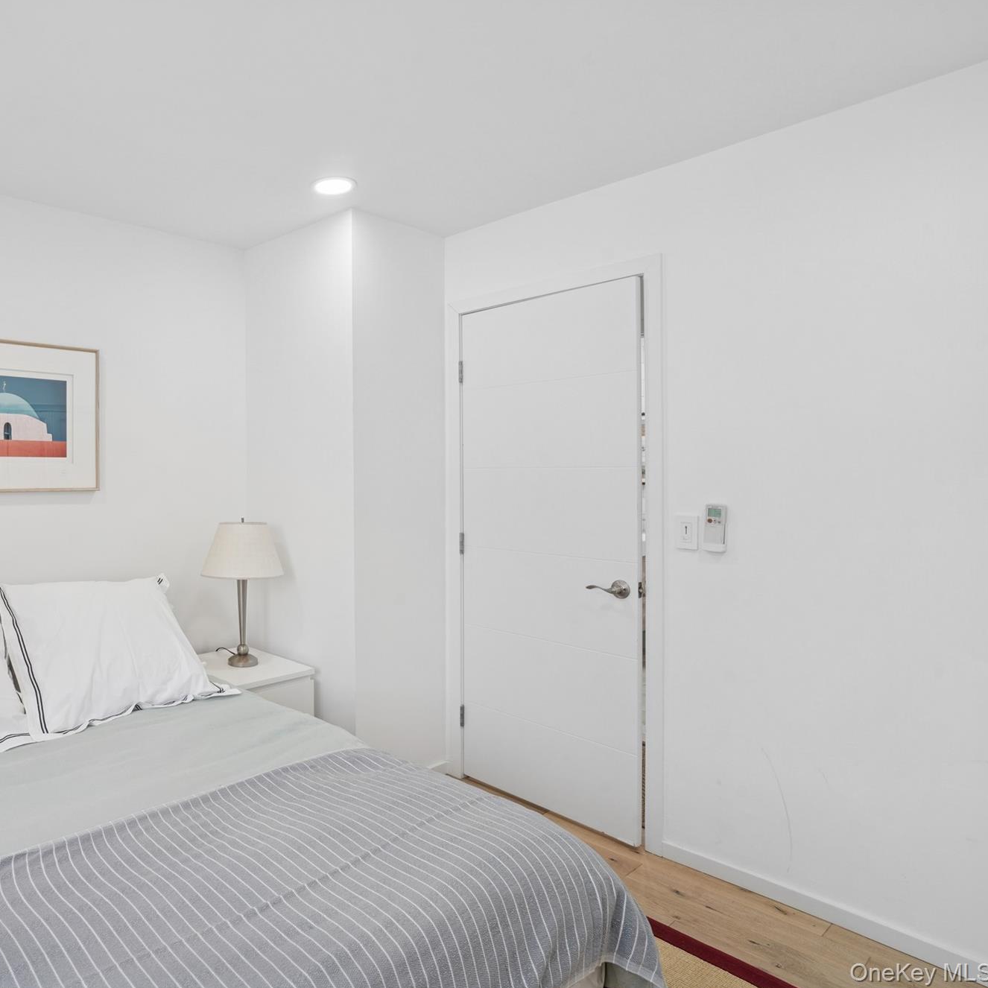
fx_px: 678
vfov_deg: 72.1
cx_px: 238
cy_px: 482
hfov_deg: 67.2
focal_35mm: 21
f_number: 9
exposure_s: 1/8
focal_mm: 16
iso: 200
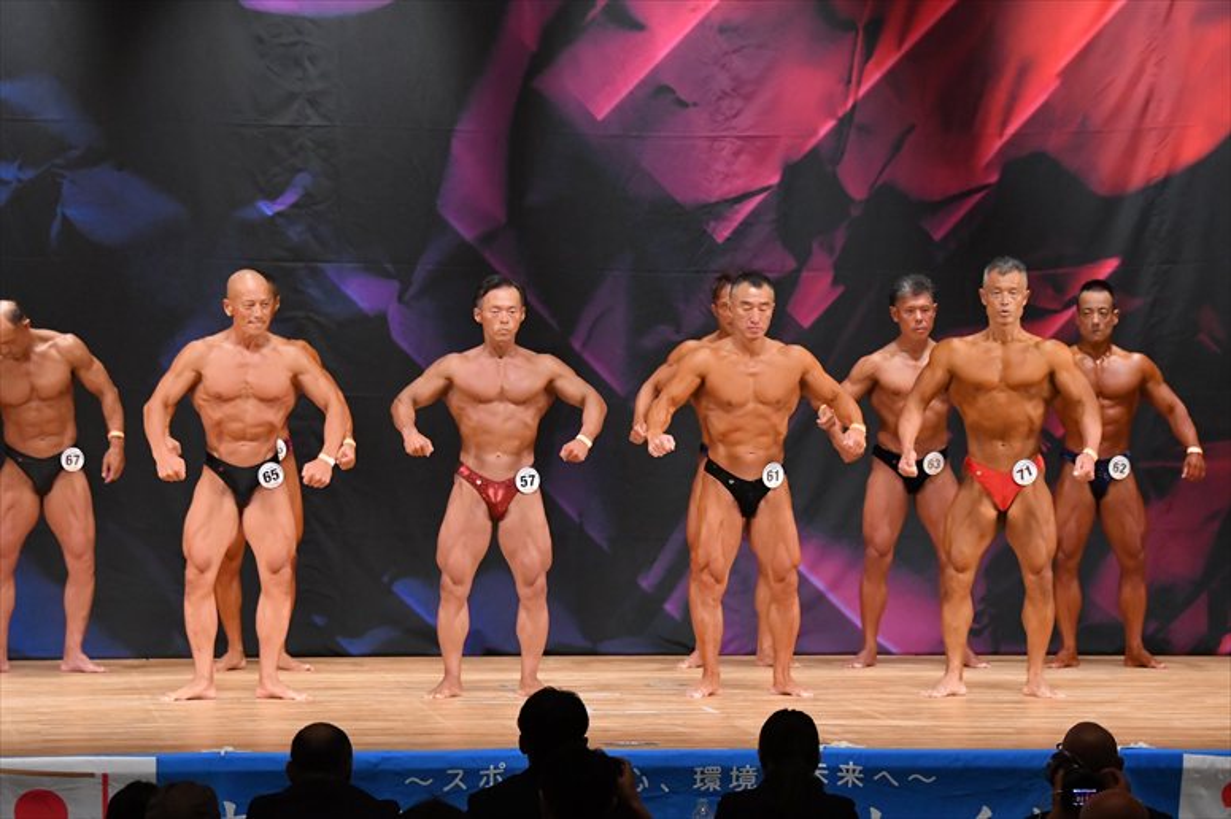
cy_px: 410
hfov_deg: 12.2
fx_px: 5742
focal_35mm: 168
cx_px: 616
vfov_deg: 8.2
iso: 5600
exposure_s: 1/400
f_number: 5.6
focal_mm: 112
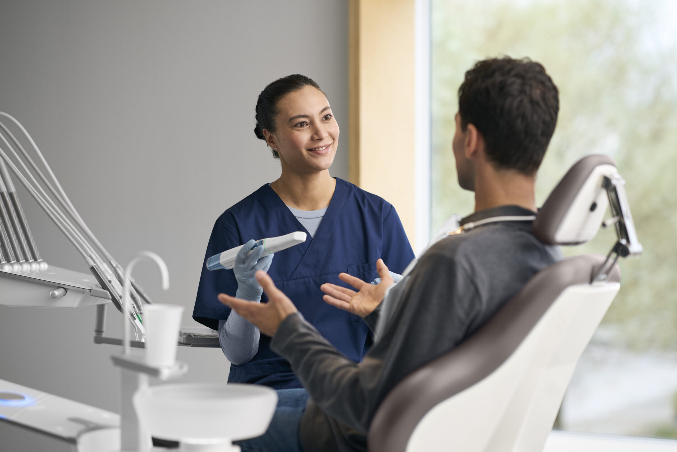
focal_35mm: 85
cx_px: 338
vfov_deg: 16.1
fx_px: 1598
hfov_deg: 23.9
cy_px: 226
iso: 200
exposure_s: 1/250
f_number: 2
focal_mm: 85
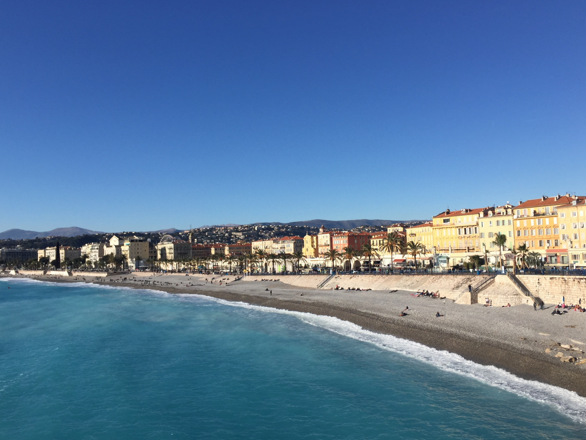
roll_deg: +1.4
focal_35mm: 31
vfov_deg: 45.4
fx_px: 525
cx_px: 301
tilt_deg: +4.7
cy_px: 215
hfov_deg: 58.3
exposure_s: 1/2475
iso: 32
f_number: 2.2
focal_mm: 4.15
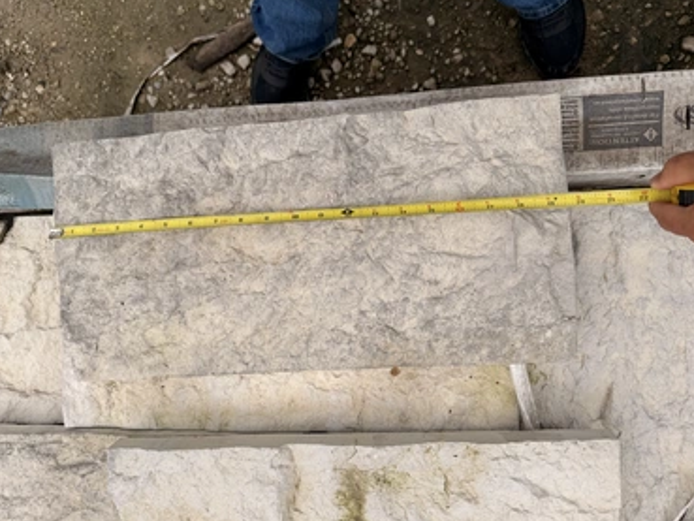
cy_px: 261
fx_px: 521
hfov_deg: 67.2
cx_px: 325
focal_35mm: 26
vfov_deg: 53.1
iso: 80
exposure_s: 1/4673
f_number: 1.78
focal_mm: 6.76
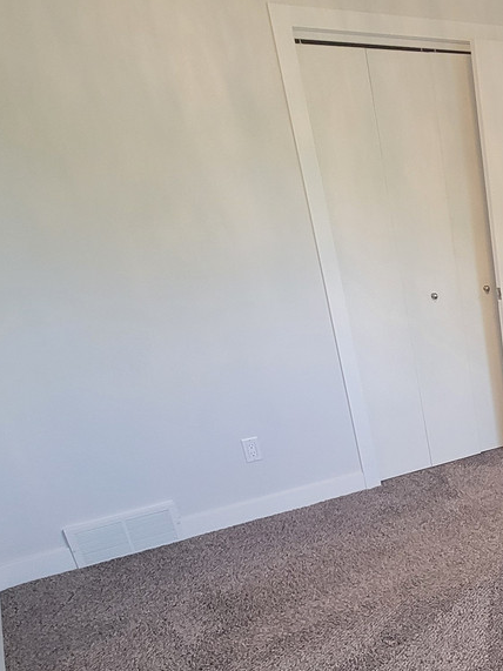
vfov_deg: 50.6
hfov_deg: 31.5
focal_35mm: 35
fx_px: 678
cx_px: 652
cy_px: 496
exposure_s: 1/60
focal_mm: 2.2
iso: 200
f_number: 2.2
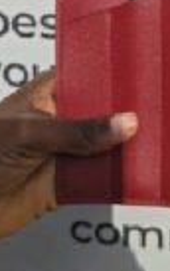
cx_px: 227
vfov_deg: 26.9
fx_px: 525
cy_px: -16
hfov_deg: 17.2
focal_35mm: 71
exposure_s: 1/1111
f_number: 1.7
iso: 12
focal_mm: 6.3
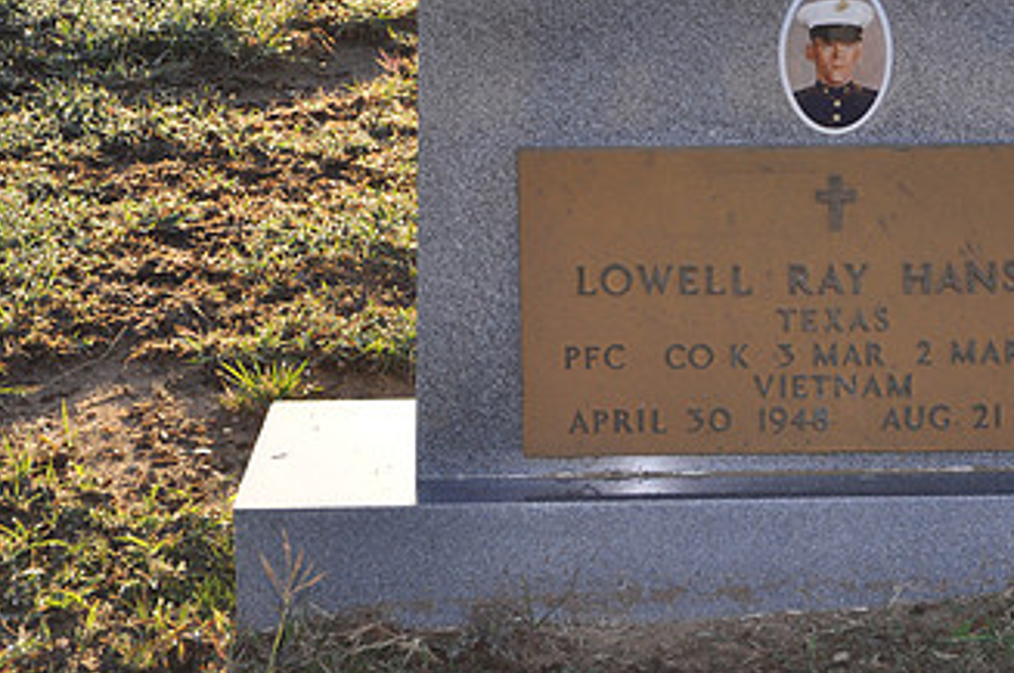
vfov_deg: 10.3
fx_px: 3741
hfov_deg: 15.3
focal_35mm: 133
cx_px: 822
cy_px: 321
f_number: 5
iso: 320
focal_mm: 50
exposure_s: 1/200
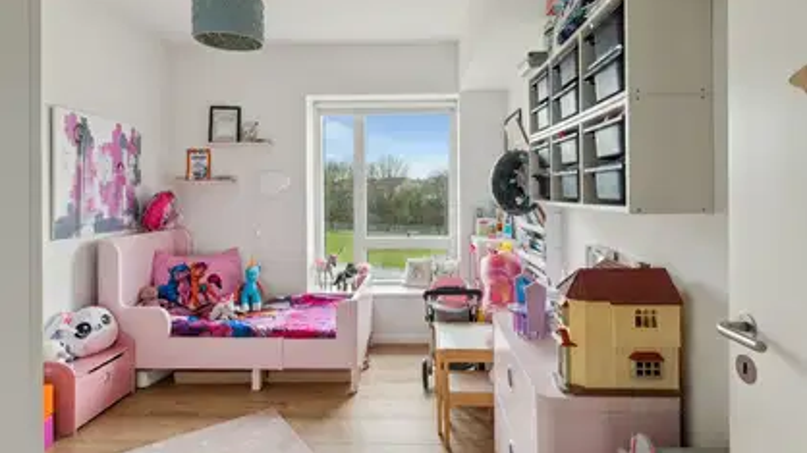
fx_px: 428
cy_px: 200
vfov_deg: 55.7
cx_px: 404
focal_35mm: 20
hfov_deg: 86.6
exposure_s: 1/25
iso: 800
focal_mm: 19
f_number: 11
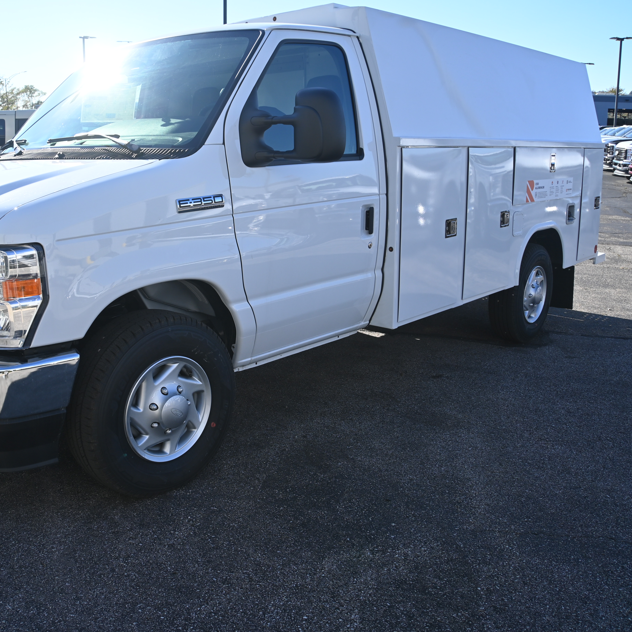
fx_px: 1218
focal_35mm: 59
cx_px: 224
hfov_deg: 28.9
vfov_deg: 29.1
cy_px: 315
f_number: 7.1
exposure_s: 1/400
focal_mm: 30.5
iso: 100
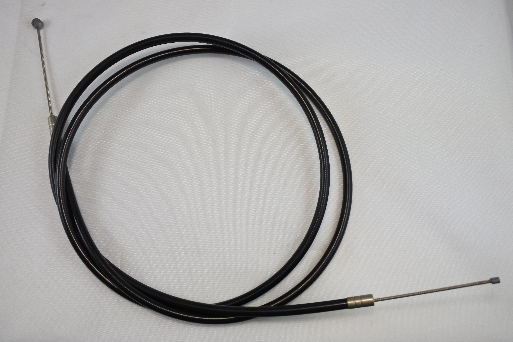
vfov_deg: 41.1
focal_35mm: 32
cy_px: 171
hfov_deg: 58.7
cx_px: 256
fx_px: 456
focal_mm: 12.1
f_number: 3.8
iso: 320
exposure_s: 1/250
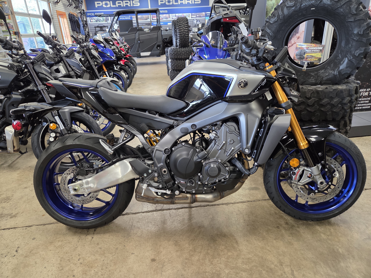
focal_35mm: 23
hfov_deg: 73.9
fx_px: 247
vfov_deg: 58.9
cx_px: 186
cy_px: 139
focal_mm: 5.4
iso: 400
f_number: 1.8
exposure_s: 1/120
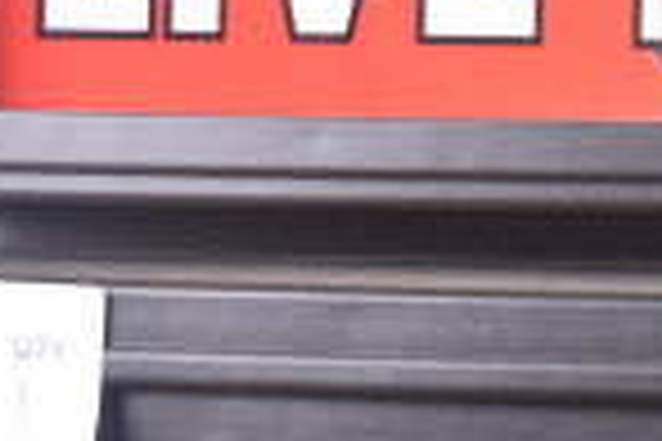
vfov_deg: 9.2
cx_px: 1162
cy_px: -299
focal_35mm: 143
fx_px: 2631
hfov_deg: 13.1
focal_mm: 23
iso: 360
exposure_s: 1/40
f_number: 3.8
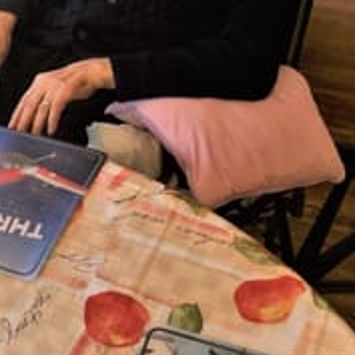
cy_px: -147
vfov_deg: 20.0
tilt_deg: -18.4
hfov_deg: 21.9
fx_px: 893
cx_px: 24
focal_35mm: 77
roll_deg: +1.6
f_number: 2.2
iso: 25
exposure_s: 1/40
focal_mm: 4.15
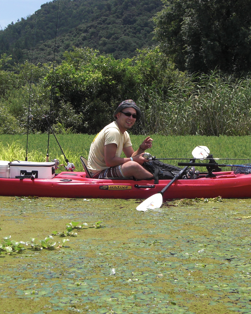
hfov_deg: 21.3
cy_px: 185
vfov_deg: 26.4
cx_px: 137
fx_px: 669
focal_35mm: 72
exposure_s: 1/1000
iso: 50
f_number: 3.3
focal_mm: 8.2
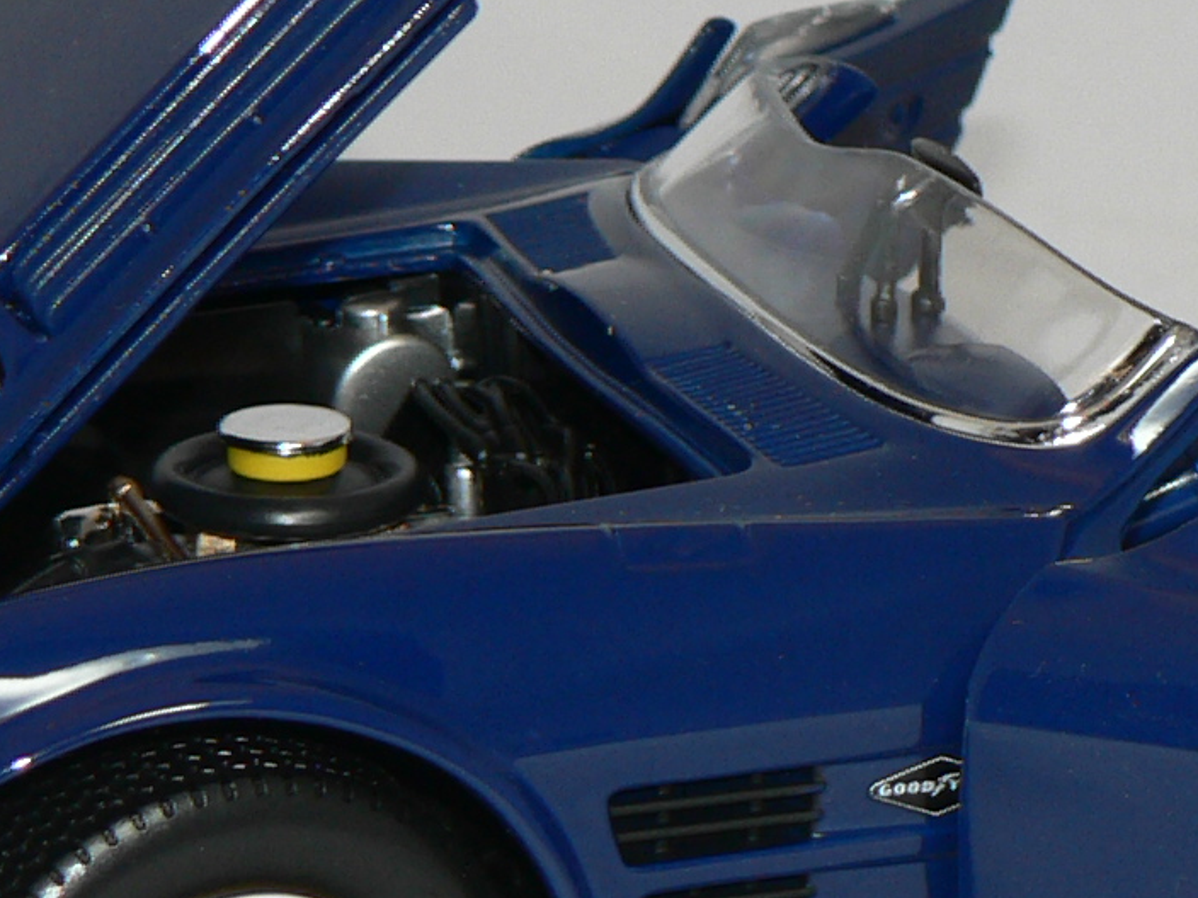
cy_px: 526
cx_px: 1050
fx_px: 9310
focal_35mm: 269
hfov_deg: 7.3
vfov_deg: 5.5
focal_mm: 12.4
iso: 80
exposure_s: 1/60
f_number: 3.2
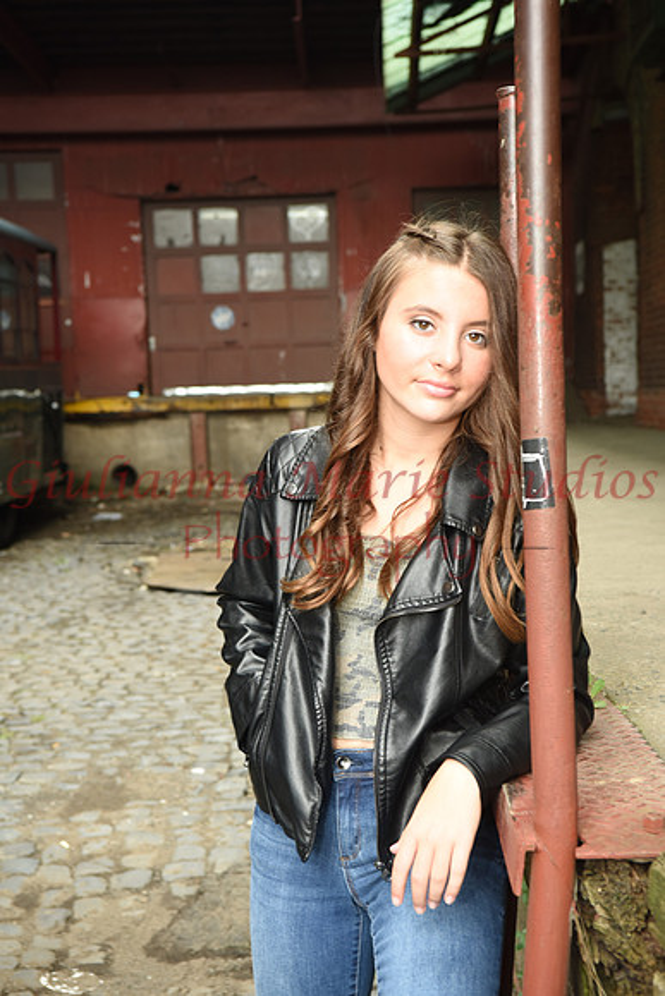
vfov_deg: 36.2
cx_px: 332
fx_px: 1523
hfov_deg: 24.6
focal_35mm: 55
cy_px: 498
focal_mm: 55
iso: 500
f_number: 6.3
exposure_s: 1/60
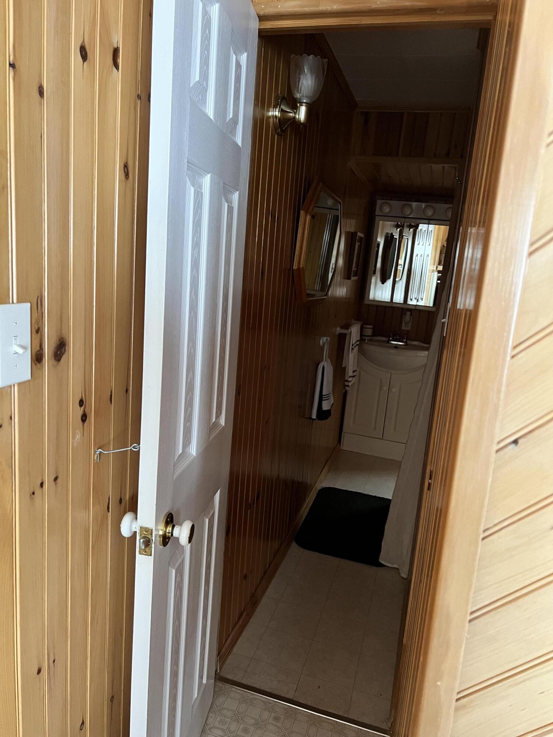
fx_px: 554
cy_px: 368
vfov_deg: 67.3
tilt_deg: -12.1
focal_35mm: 26
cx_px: 276
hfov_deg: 53.1
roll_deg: -4.8
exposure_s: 1/58
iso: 500
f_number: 1.5
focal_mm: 5.7
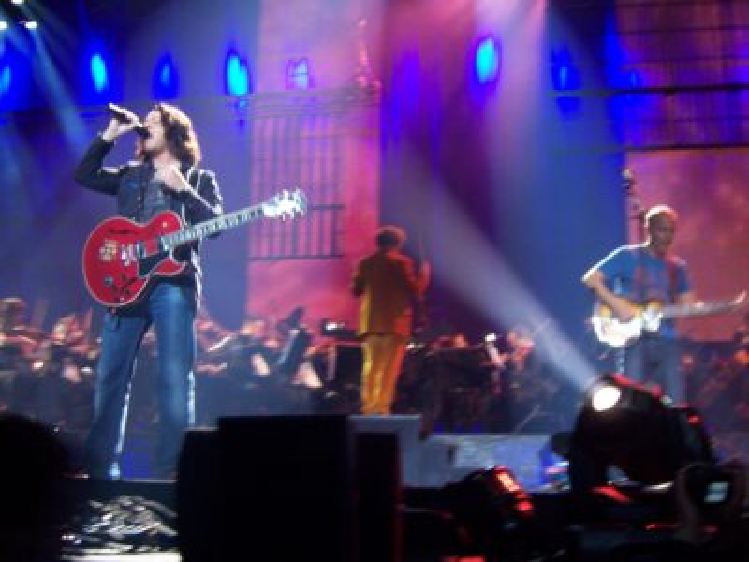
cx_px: 374
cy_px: 281
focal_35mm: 45
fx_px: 974
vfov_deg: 32.2
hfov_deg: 42.1
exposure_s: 1/8
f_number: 3.2
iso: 160
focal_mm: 7.7
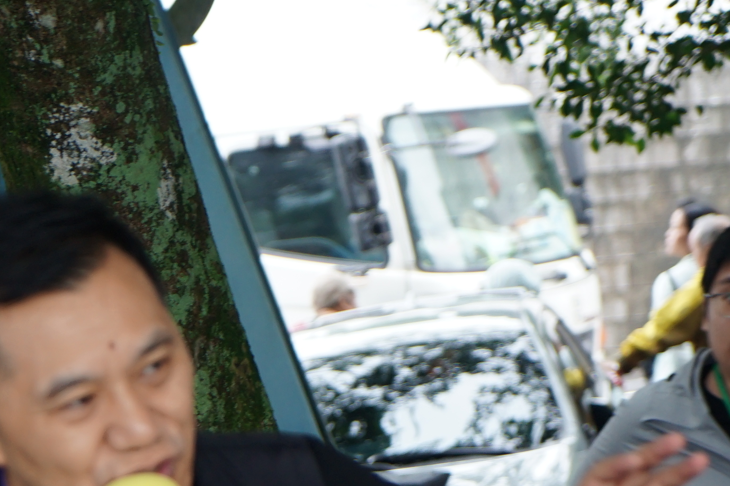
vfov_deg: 6.8
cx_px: 42
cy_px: 499
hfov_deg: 10.2
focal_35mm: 200
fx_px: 4054
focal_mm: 70
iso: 400
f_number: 4
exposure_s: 1/80
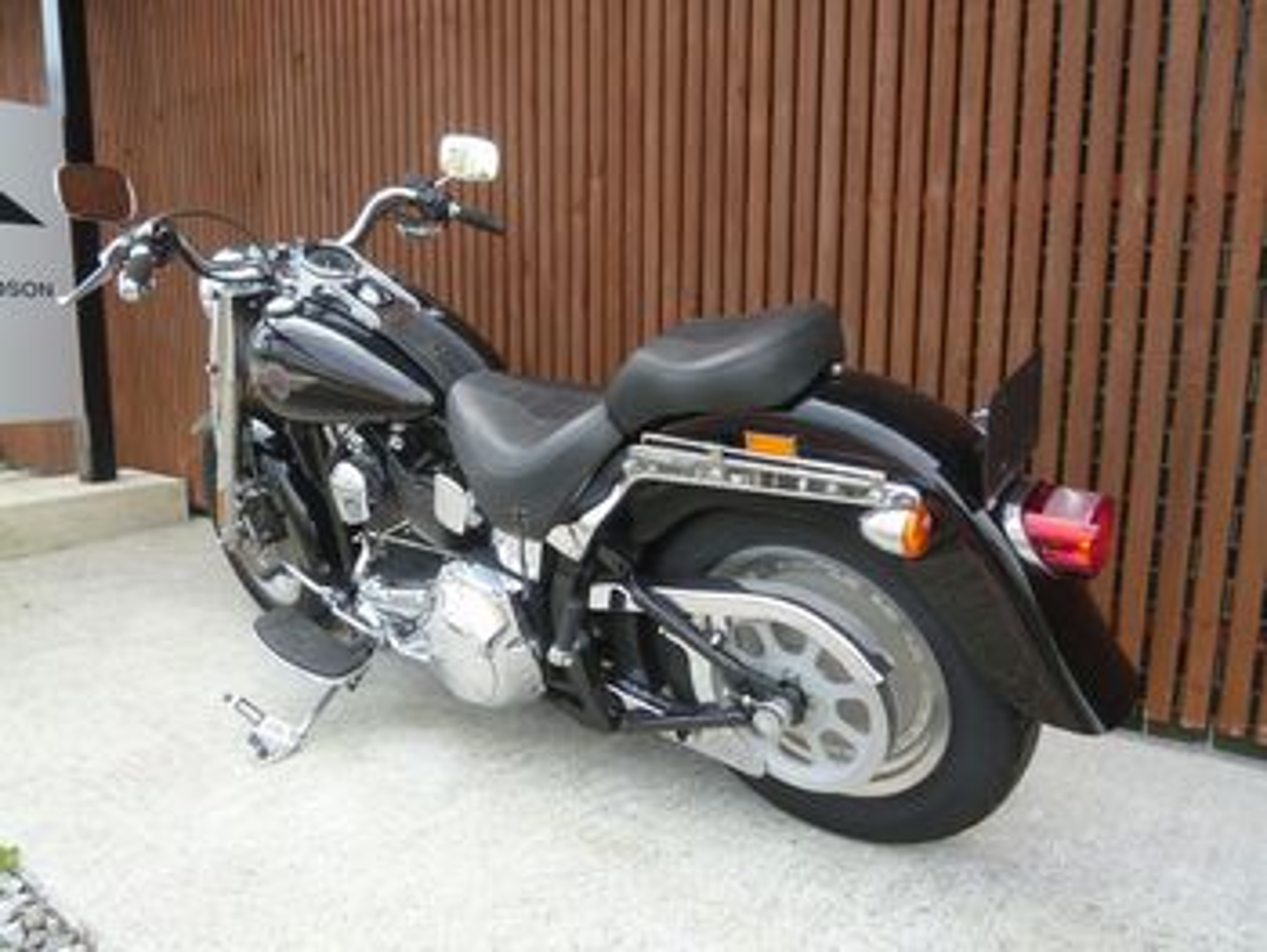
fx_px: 879
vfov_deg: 56.9
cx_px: 634
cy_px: 476
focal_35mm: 24
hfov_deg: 71.6
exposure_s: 1/250
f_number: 2.5
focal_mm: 4.3
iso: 100
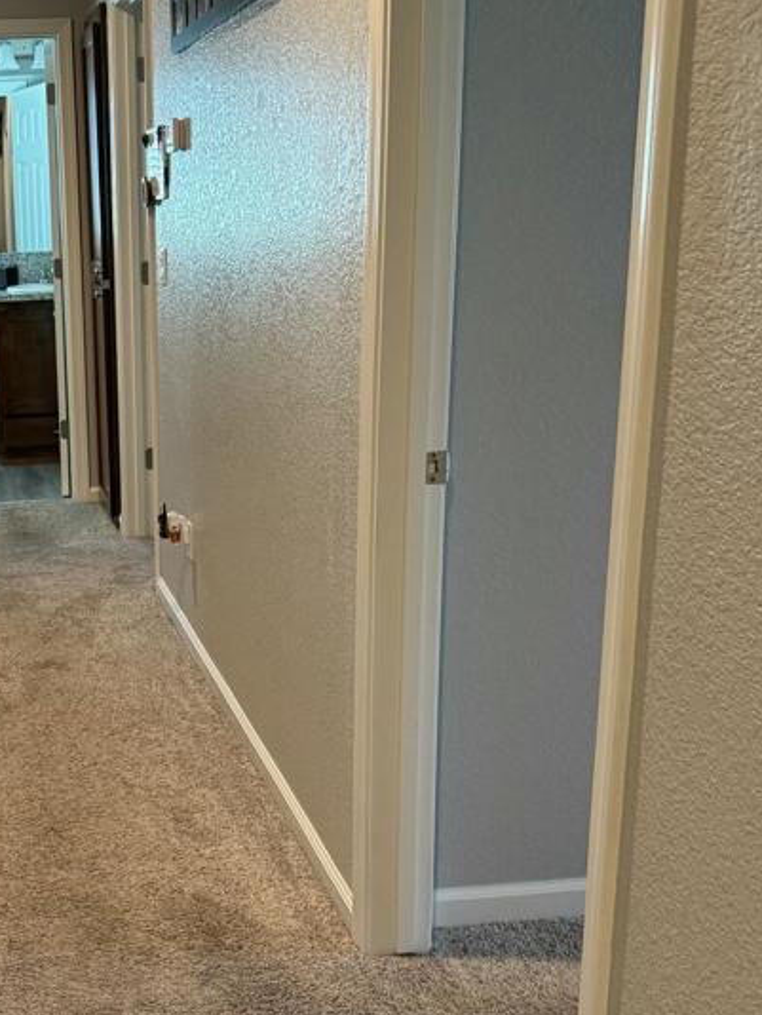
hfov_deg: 30.4
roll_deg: +2.1
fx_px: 1349
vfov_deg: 41.1
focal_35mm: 46
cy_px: 574
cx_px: 99
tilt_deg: -15.0
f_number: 1.78
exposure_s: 1/60
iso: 320
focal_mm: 6.76
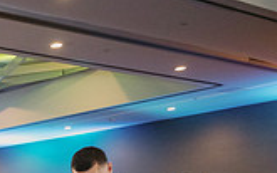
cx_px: -123
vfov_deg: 13.5
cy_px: 322
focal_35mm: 86
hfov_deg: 20.9
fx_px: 649
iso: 2500
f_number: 2.8
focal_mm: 24
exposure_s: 1/125
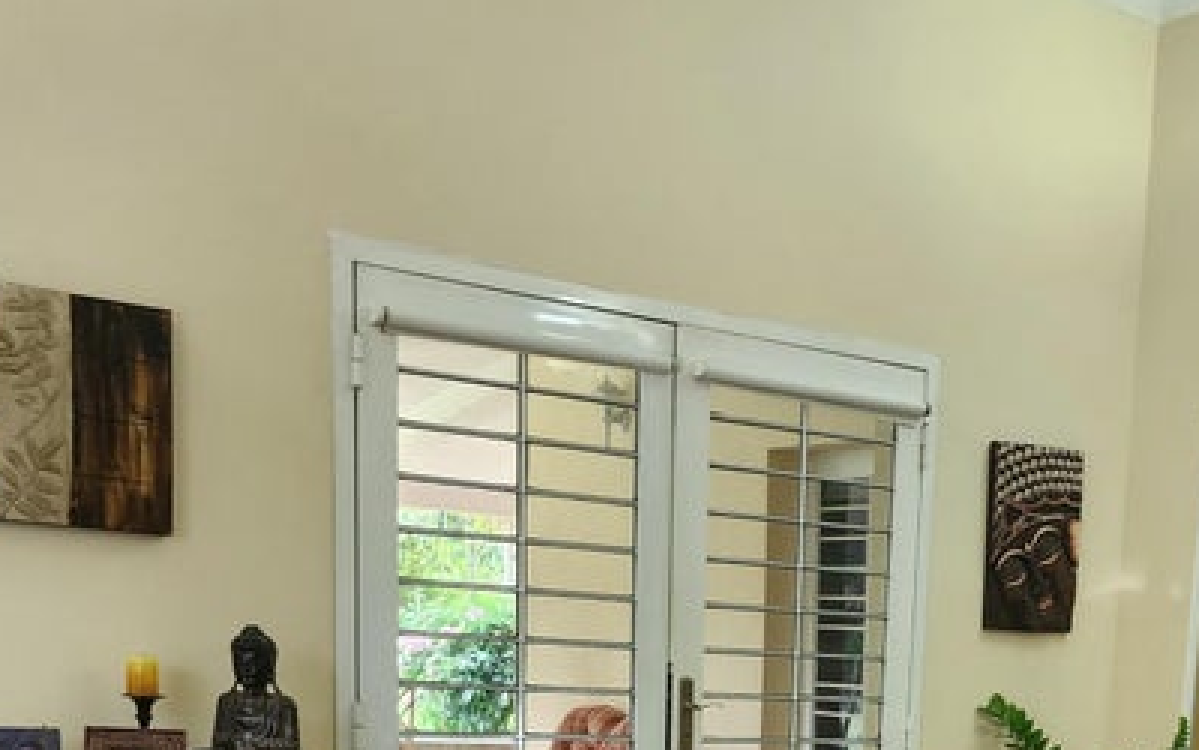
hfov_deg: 37.8
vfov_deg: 22.6
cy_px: 930
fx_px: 1699
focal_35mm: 52
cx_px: 910
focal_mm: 6.4
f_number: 1.8
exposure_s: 1/51
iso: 250
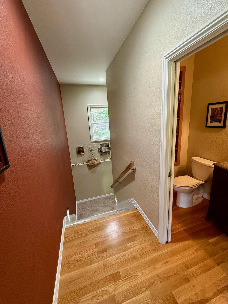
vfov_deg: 98.2
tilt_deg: -13.3
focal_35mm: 15
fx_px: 132
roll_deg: +2.1
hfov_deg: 81.6
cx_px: 121
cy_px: 151
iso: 320
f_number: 2.2
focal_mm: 2.22
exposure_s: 1/60
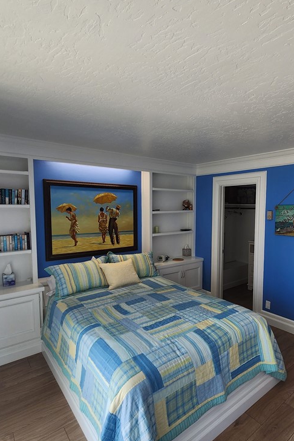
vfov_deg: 86.9
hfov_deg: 63.7
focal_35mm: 19
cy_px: 227
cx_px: 181
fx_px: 233
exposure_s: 1/120
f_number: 2.2
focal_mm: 2.2
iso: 80
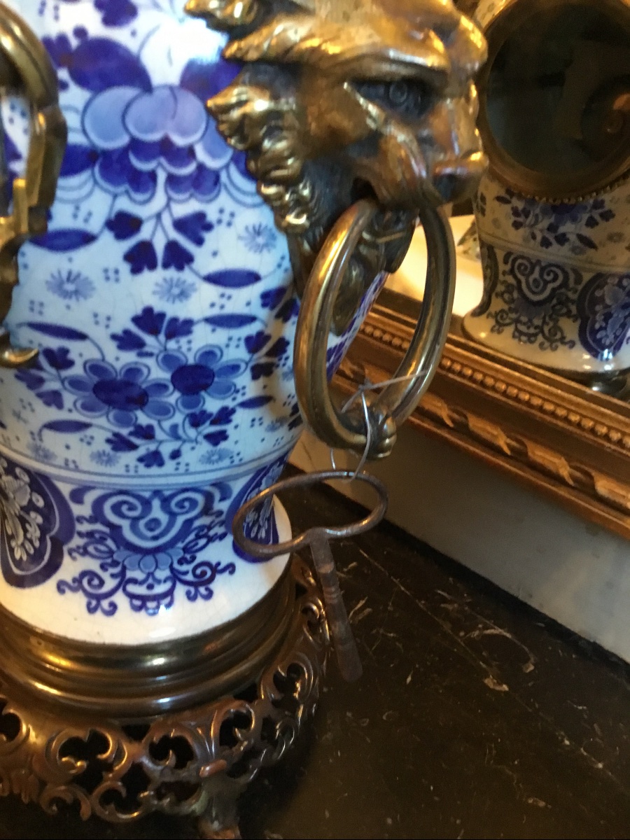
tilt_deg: -29.2
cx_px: 315
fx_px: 752
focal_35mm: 31
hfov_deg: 45.4
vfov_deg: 58.4
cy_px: 420
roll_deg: -5.6
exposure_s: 1/17
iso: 250
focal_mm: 3.3
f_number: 2.4
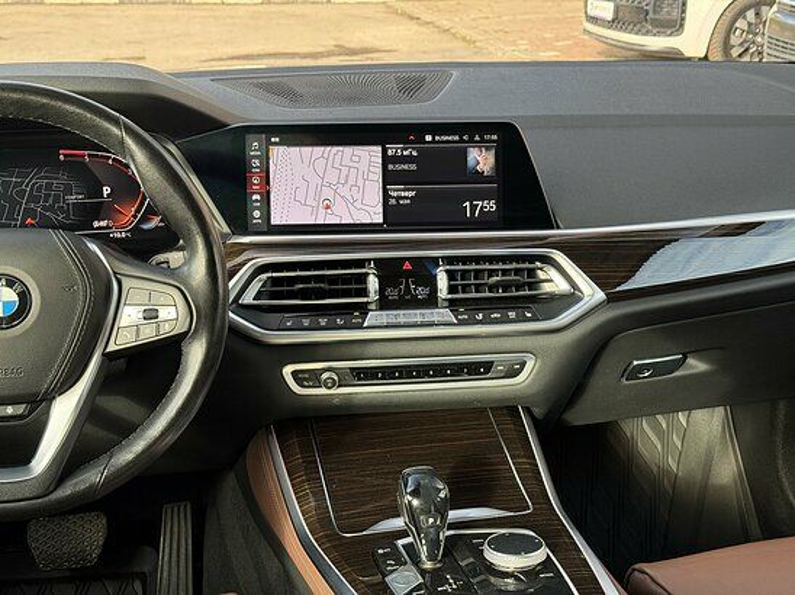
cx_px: 398
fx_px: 1101
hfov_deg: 39.7
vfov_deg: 30.2
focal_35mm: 48
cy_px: 298
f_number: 1.78
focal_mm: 6.76
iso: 80
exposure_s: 1/61
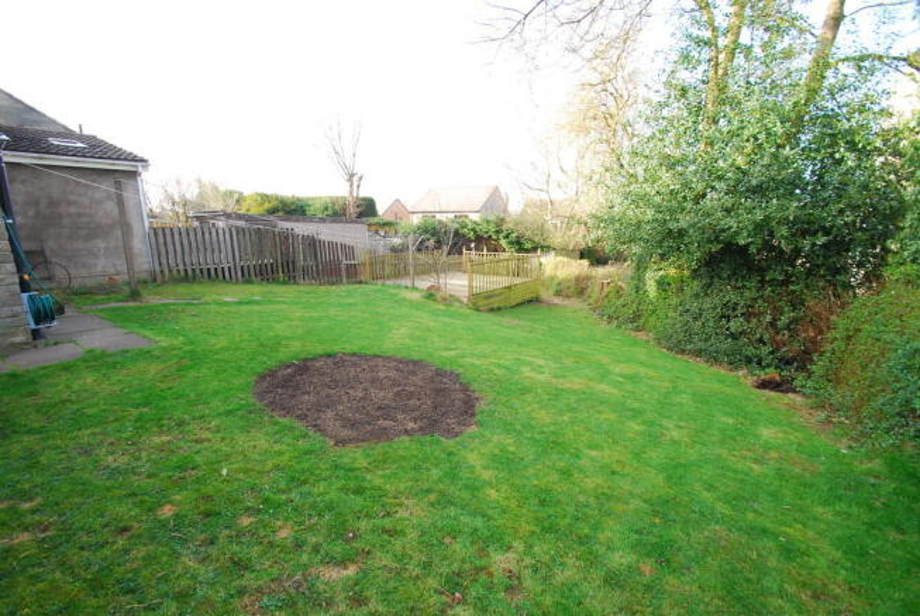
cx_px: 460
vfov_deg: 77.5
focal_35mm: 15
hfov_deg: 100.3
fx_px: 384
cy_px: 308
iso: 200
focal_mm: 10
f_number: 6.3
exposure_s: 1/60
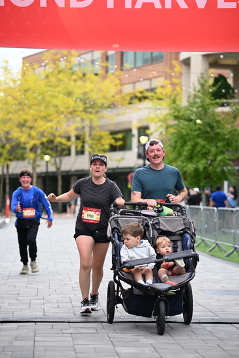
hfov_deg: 13.3
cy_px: 179
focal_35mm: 103
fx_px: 1025
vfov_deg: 19.8
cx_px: 120
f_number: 2.8
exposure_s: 1/2000
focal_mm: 103
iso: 640
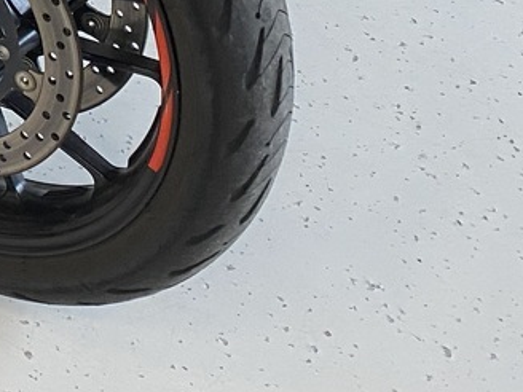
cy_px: -367
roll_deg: +3.0
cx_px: -419
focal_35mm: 114
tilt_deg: -34.3
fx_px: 1722
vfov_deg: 11.8
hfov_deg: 15.0
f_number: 1.8
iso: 80
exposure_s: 1/50
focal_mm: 4.25
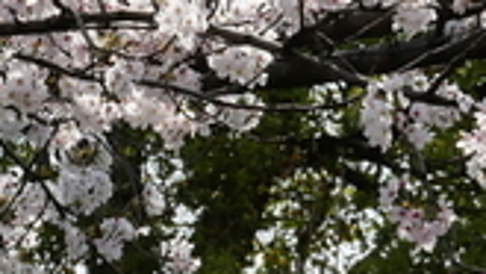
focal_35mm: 476
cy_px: -1
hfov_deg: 4.5
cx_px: 74
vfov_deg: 2.6
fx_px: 6137
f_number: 11
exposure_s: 1/1000
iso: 800
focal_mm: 60
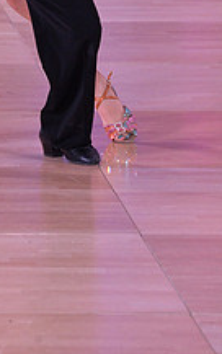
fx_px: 4995
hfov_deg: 2.5
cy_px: -85
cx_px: -71
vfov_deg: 4.1
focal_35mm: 517
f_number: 7.1
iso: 2000
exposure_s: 1/250
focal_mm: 190
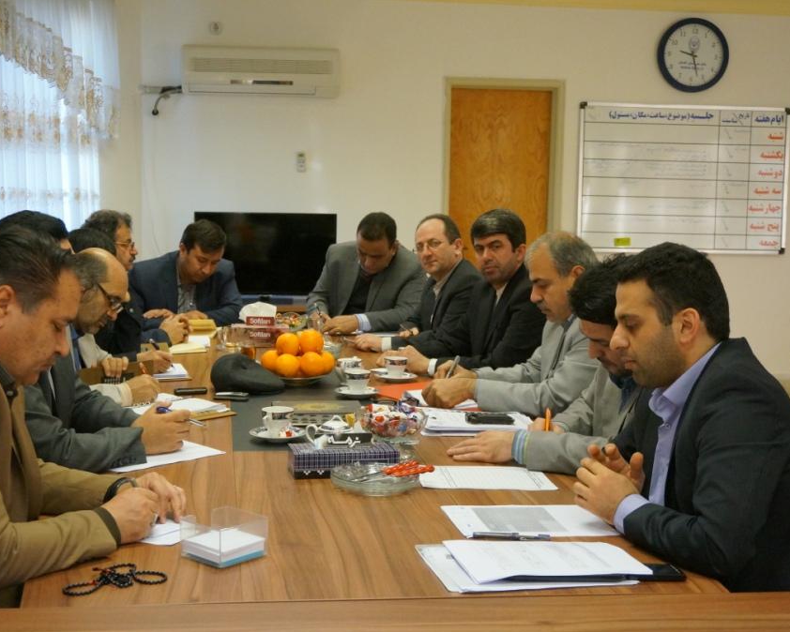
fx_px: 1159
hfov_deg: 37.6
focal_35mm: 50
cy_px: 318
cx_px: 361
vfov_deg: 30.5
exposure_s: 1/160
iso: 2500
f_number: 4.5
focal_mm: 29
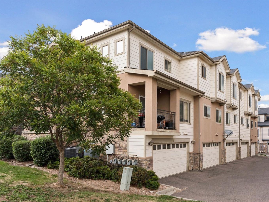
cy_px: 104
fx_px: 210
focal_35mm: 27
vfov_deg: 51.3
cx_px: 137
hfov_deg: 65.3
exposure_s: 1/500
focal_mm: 24
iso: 400
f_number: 9
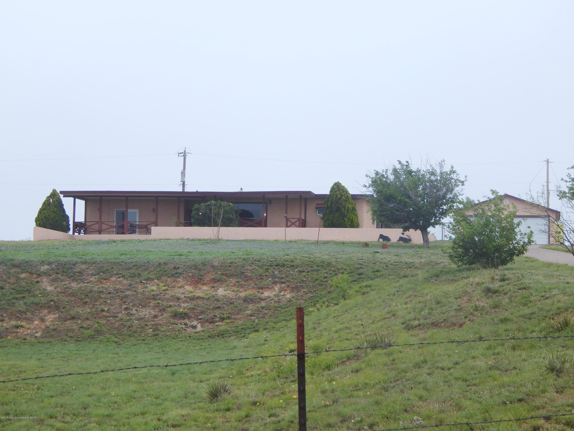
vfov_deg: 15.9
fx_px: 1542
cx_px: 287
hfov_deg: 21.1
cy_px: 216
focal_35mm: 93
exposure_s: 1/100
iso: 125
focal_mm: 16.6
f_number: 4.4
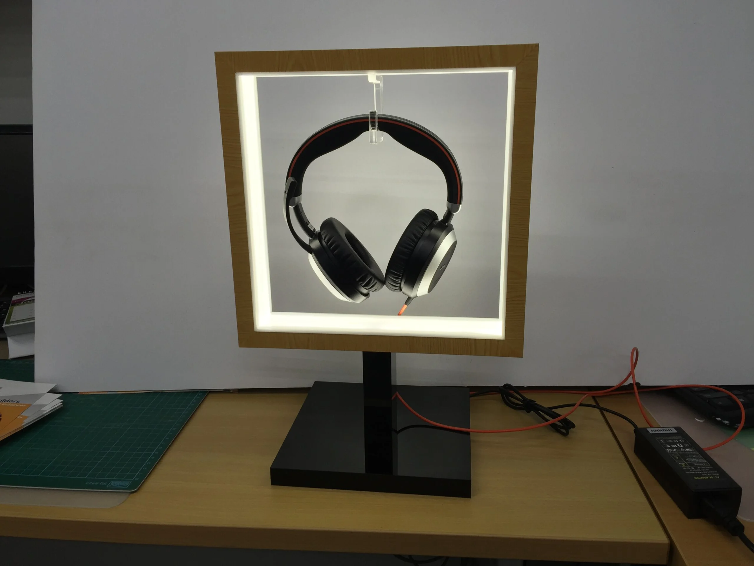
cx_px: 377
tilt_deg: -15.0
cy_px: 283
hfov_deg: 61.7
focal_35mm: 29
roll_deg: -0.9
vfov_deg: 48.2
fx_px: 632
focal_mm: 4.15
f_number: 2.2
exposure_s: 1/50
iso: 32
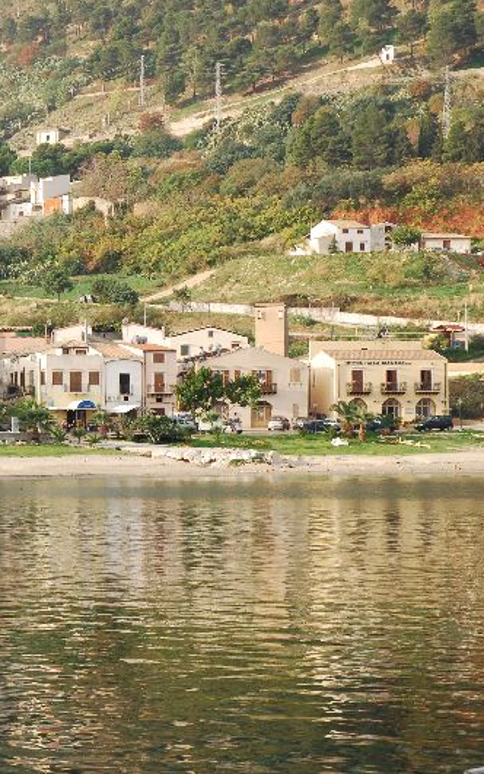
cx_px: -85
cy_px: 386
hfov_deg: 12.1
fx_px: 2237
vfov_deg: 19.6
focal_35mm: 106
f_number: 9
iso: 200
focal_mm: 46
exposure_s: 1/125
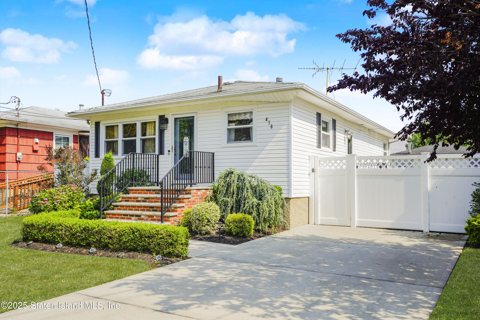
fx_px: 420
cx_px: 240
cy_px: 160
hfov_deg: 59.5
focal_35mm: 32
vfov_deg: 41.7
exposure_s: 1/160
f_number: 10
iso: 100
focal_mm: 31.5
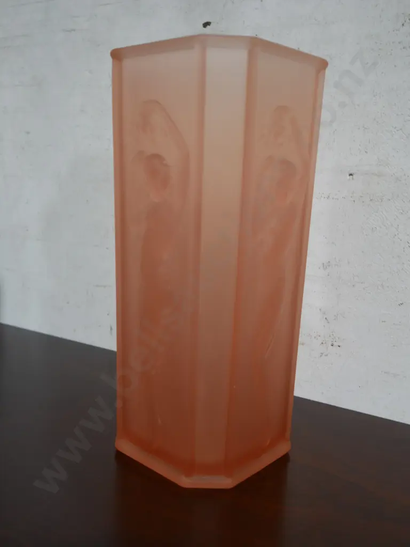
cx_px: 205
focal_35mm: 34
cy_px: 274
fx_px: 537
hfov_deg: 41.8
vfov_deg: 54.0
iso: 500
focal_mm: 17
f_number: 4
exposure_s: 1/60
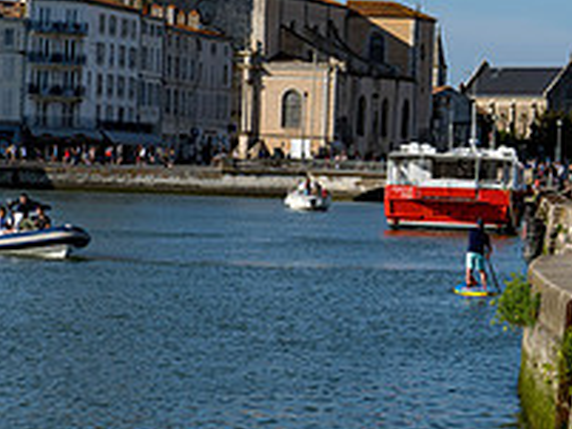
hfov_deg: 10.1
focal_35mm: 194
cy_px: 161
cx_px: 504
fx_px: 3208
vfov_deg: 7.7
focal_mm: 70
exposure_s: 1/640
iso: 64
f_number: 6.3
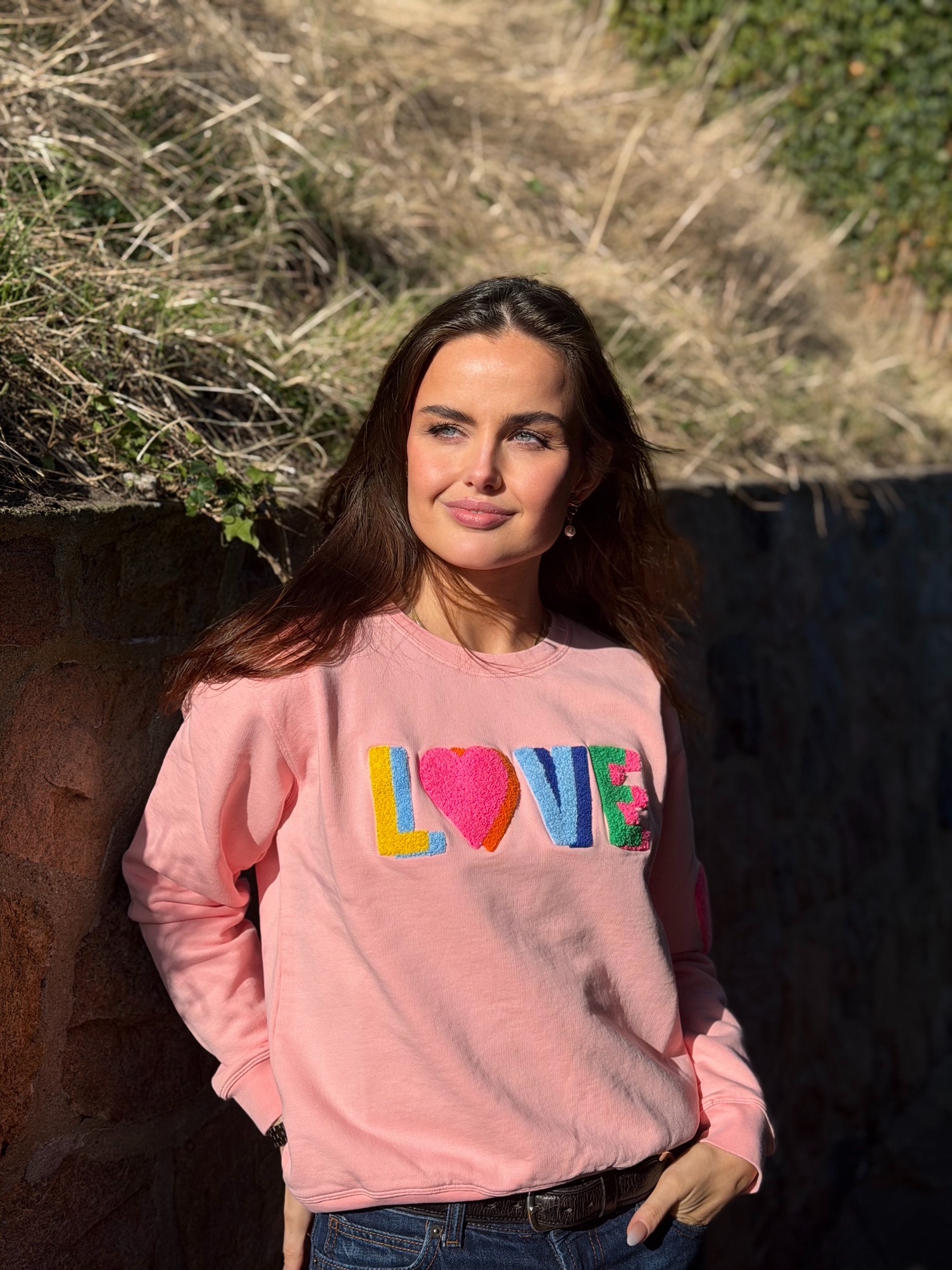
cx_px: 476
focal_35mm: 48
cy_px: 635
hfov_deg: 30.3
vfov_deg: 39.7
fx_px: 1760
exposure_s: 1/7143
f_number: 1.78
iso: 64
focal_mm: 6.76
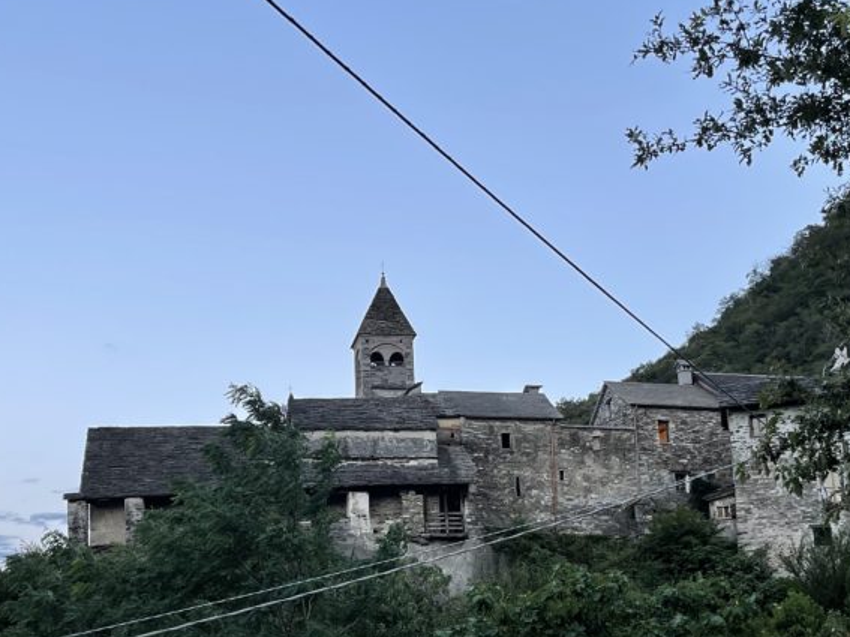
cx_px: 306
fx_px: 1350
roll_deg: +1.0
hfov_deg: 34.7
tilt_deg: +13.5
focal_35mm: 55
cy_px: 394
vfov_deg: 26.5
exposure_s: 1/121
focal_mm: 5.1
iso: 50
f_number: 1.6
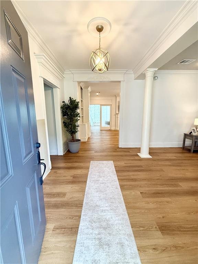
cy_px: 132
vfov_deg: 102.1
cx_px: 99
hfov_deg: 85.7
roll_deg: +0.9
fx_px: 107
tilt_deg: -8.5
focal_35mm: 14
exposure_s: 1/120
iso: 320
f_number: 2.2
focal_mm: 2.22
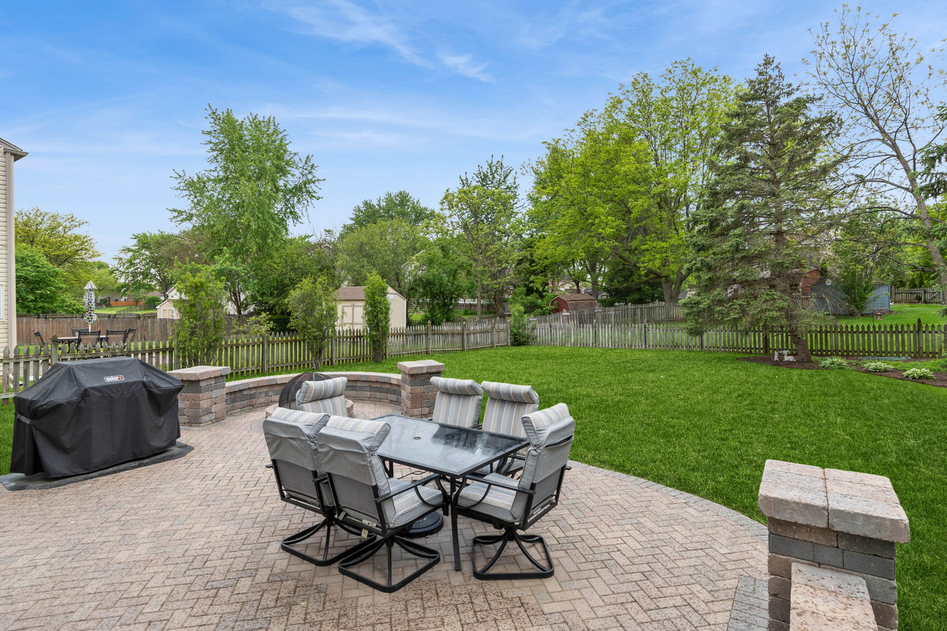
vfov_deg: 67.4
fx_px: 473
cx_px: 474
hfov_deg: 90.0
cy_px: 316
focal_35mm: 18
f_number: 8
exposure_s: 1/60
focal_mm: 12
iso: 250
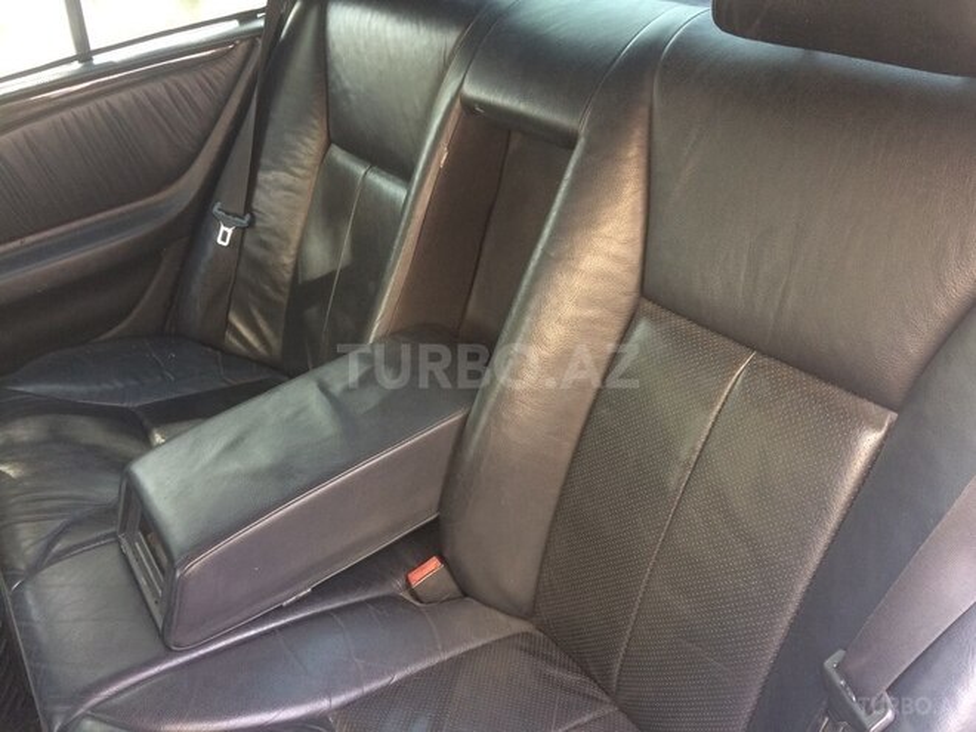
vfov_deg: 48.2
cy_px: 366
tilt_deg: -36.3
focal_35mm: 29
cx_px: 488
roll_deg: +4.3
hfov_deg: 61.7
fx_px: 818
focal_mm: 4.15
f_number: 2.2
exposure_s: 1/33
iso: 100
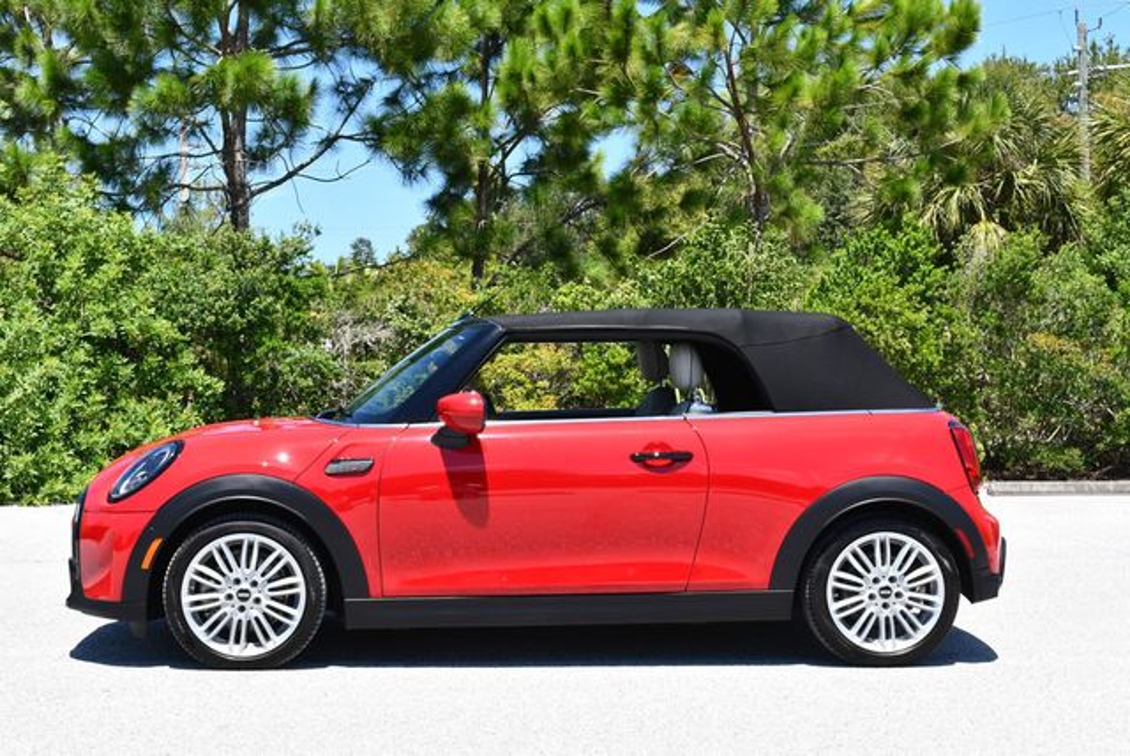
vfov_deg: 22.7
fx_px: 1885
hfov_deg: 33.4
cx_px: 565
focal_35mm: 60
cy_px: 378
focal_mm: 30
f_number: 8
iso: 200
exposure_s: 1/250
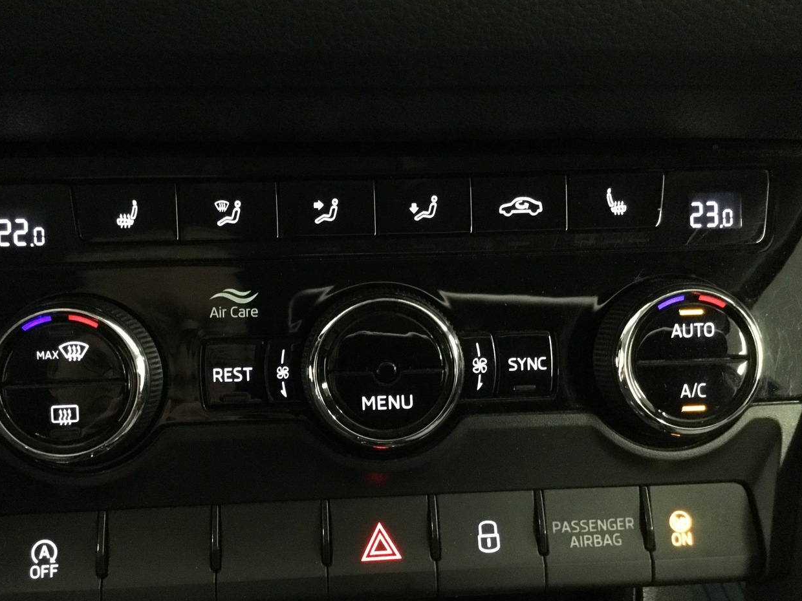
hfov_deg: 51.3
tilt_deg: -43.8
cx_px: 365
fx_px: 834
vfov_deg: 39.6
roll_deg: -1.7
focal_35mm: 36
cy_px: 344
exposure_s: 1/17
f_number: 2.4
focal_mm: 3.3
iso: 800
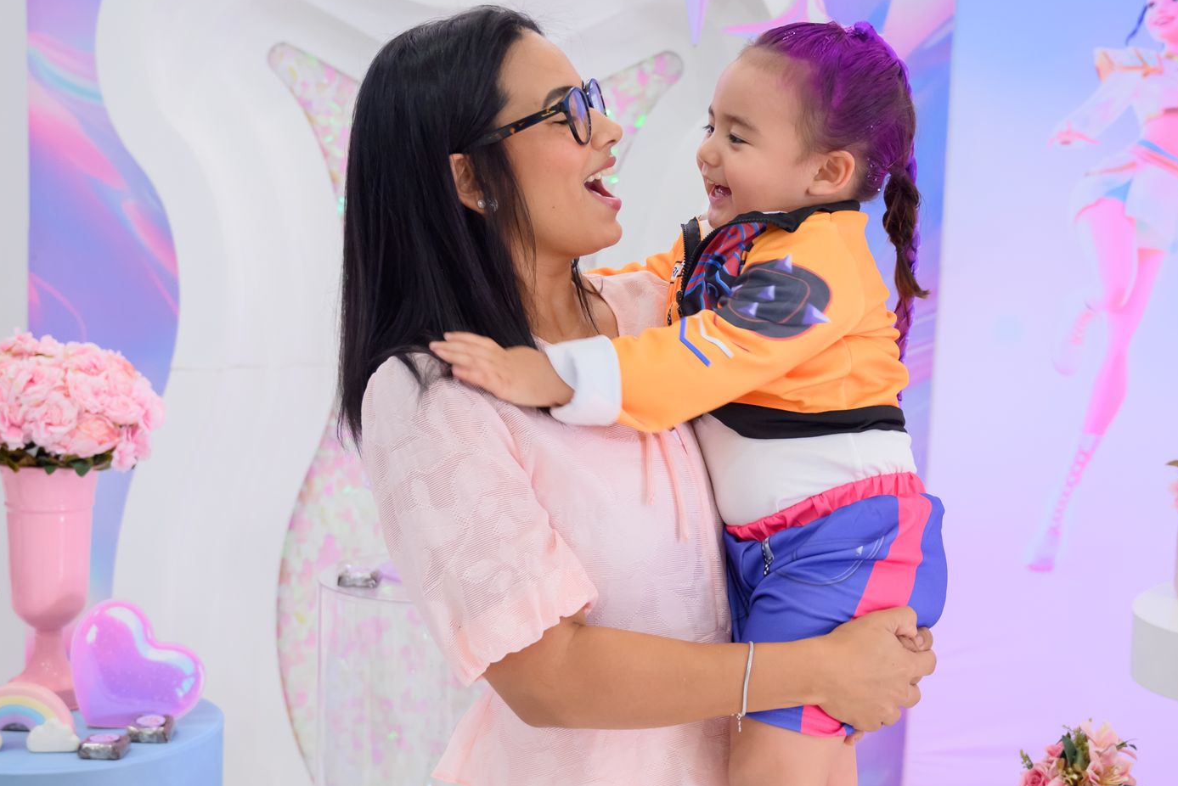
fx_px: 1768
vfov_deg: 25.1
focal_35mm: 54
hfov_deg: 36.8
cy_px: 370
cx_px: 620
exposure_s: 1/160
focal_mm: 39
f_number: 4
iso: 2000
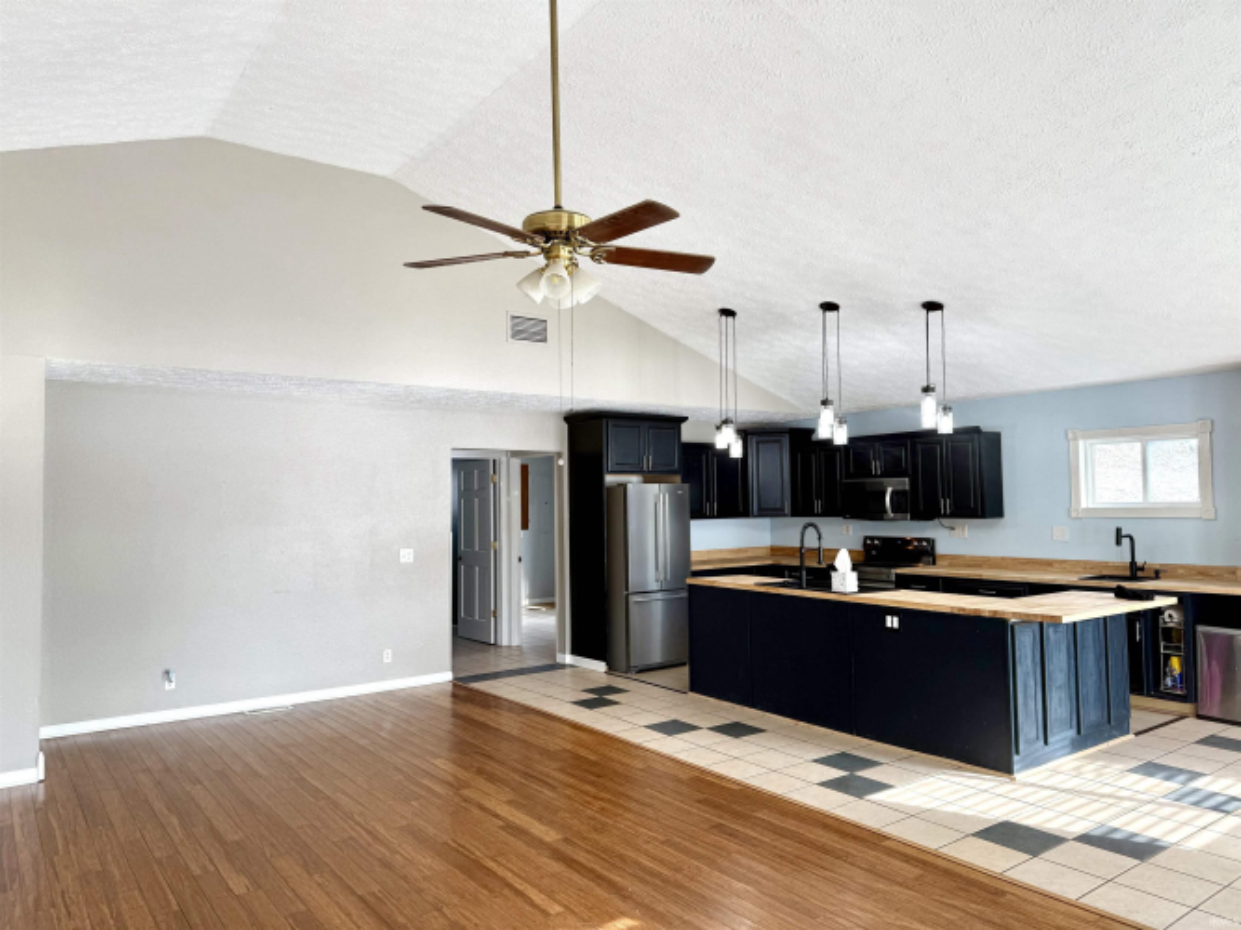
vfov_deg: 56.8
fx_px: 860
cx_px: 620
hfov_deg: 71.6
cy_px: 465
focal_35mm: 24
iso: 80
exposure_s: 1/120
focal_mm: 6.76
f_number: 1.78
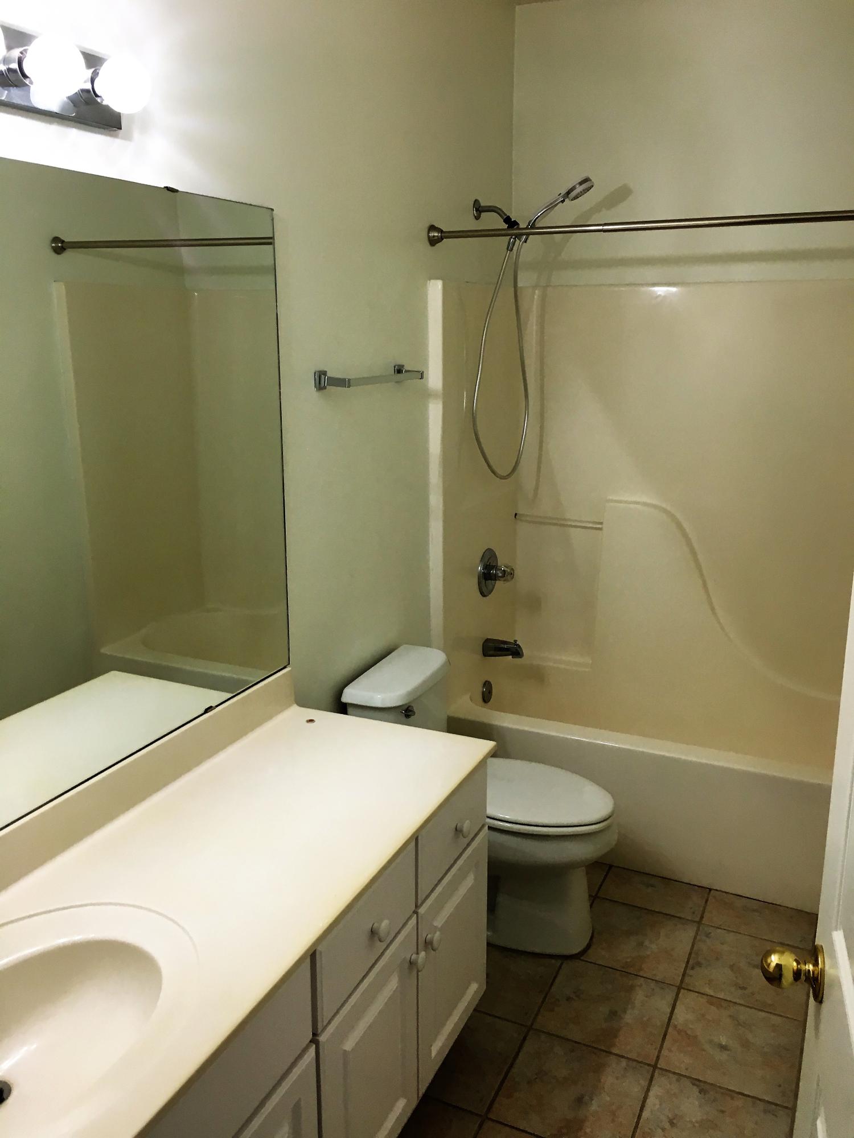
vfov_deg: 61.7
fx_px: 954
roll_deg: +0.7
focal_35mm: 29
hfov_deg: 48.2
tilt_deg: -13.9
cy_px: 569
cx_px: 427
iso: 64
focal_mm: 4.15
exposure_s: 1/33
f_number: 2.2
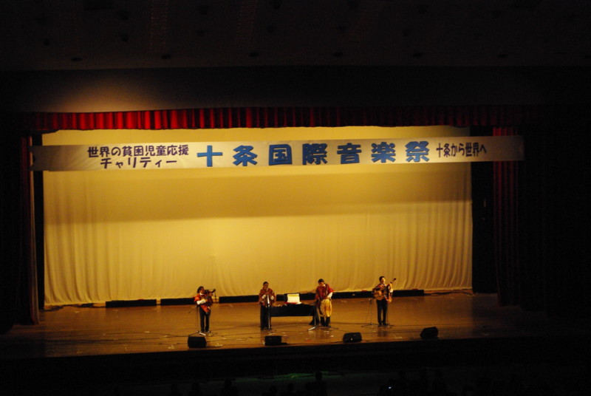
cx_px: 296
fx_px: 1348
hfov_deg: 24.7
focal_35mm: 82
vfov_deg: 16.7
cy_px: 198
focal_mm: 55
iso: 1600
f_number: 8
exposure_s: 1/45
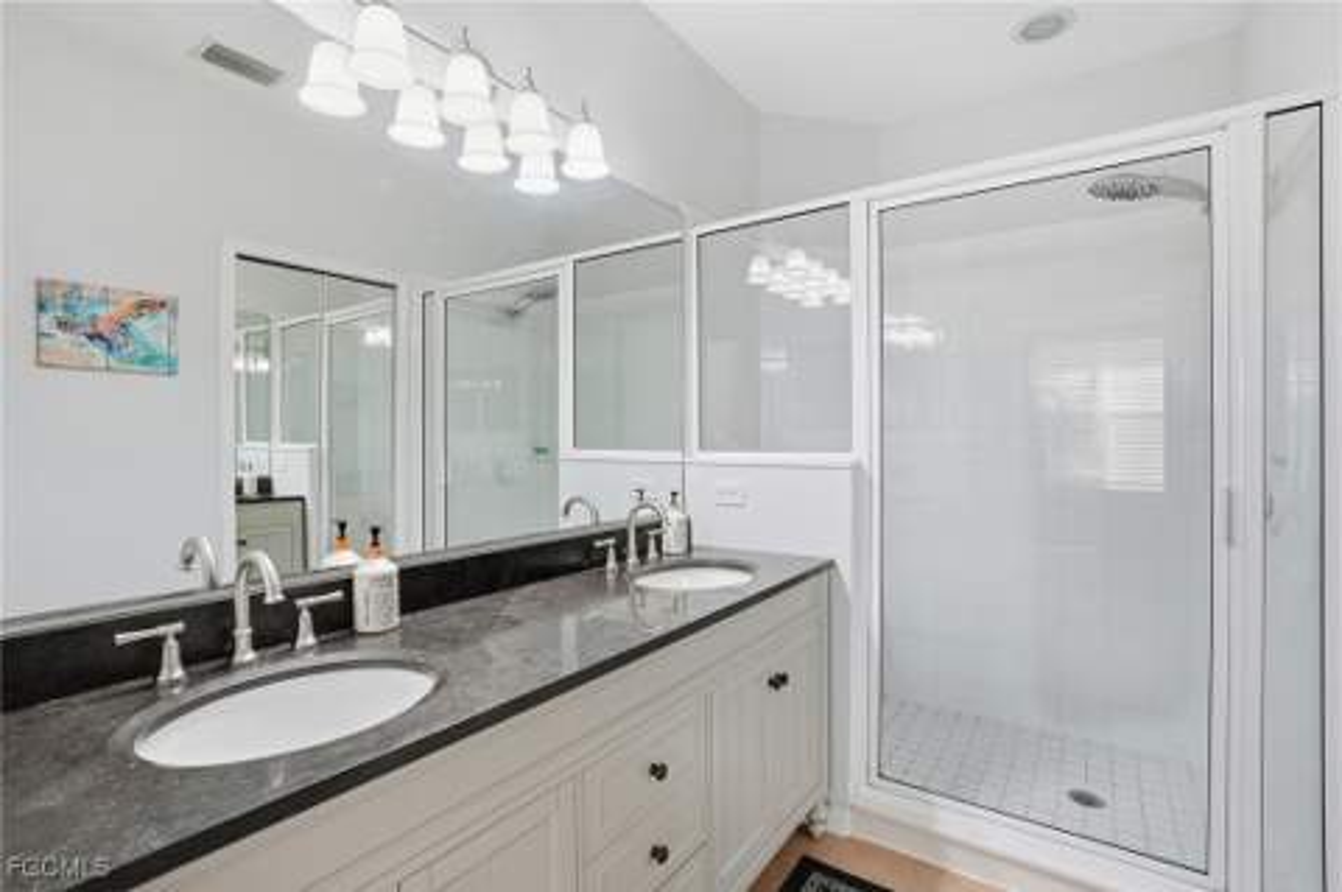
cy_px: 446
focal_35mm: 16
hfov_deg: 96.8
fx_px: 596
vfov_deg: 73.6
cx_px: 671
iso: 400
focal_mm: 16
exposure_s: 1/60
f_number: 9
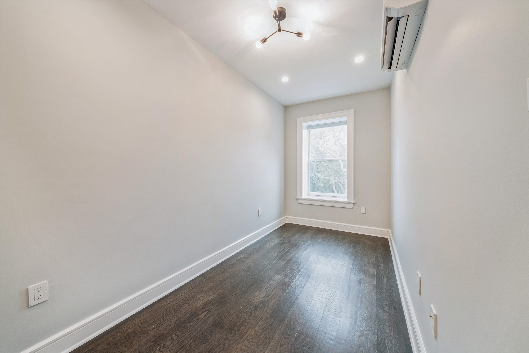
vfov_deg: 90.0
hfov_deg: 112.6
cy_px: 176
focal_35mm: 12
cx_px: 264
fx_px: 176
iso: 200
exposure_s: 1/1.25
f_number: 11
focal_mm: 12
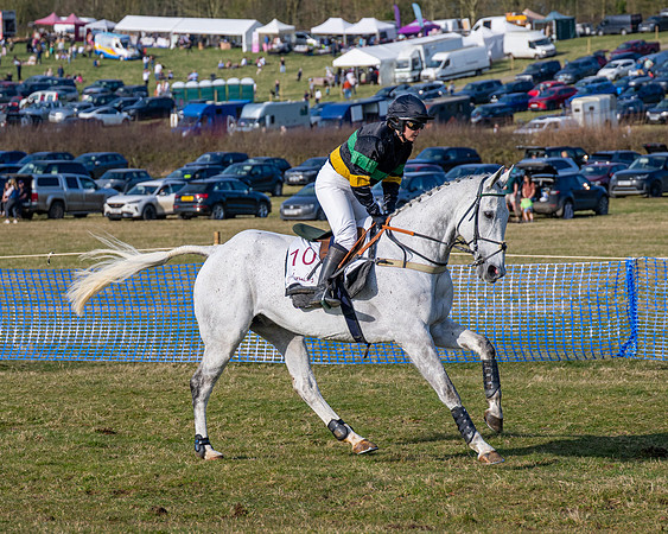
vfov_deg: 10.0
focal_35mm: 154
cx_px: 336
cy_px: 295
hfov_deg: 12.5
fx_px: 3041
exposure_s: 1/3200
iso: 100
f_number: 2.8
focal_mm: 70
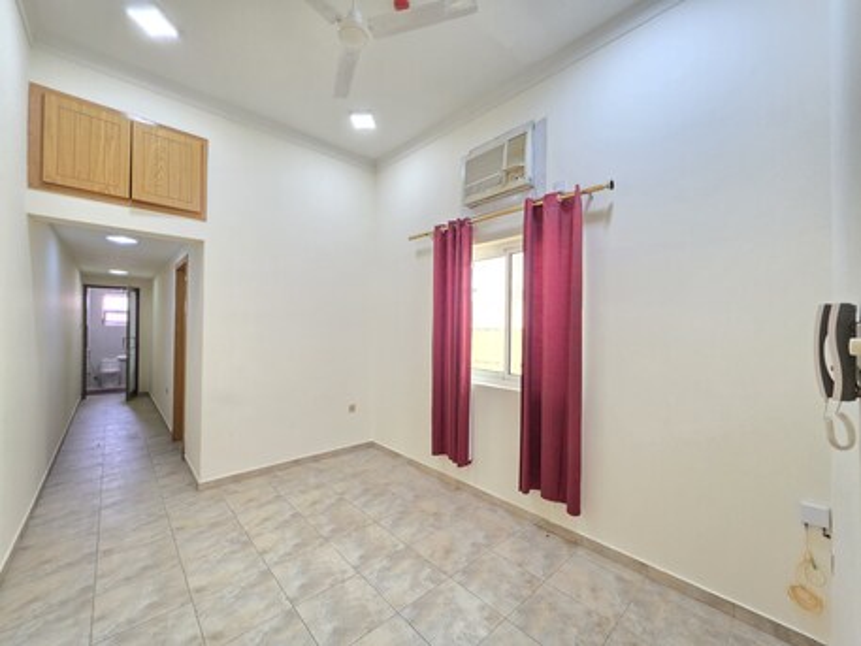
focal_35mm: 13
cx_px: 430
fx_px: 323
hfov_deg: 106.2
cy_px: 323
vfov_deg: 89.9
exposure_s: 1/50
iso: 250
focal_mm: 2.2
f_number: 1.9
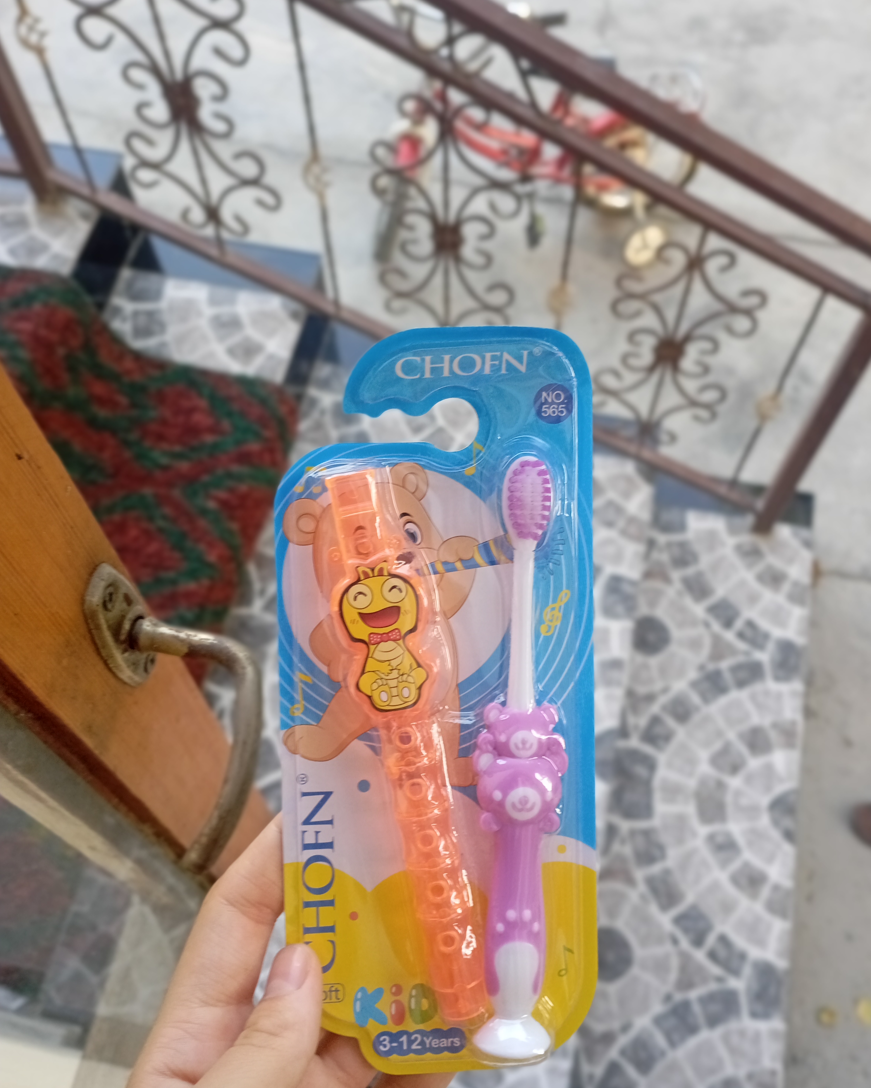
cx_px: 445
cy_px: 540
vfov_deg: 58.8
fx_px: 967
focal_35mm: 30
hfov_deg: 48.5
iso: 123
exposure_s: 1/33.3
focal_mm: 4.27
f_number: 1.8
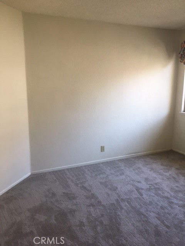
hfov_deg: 48.2
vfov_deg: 61.7
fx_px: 207
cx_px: 92
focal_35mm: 29
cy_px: 123
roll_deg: -2.0
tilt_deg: -11.0
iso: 25
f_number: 2.2
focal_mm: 4.15
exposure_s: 1/33
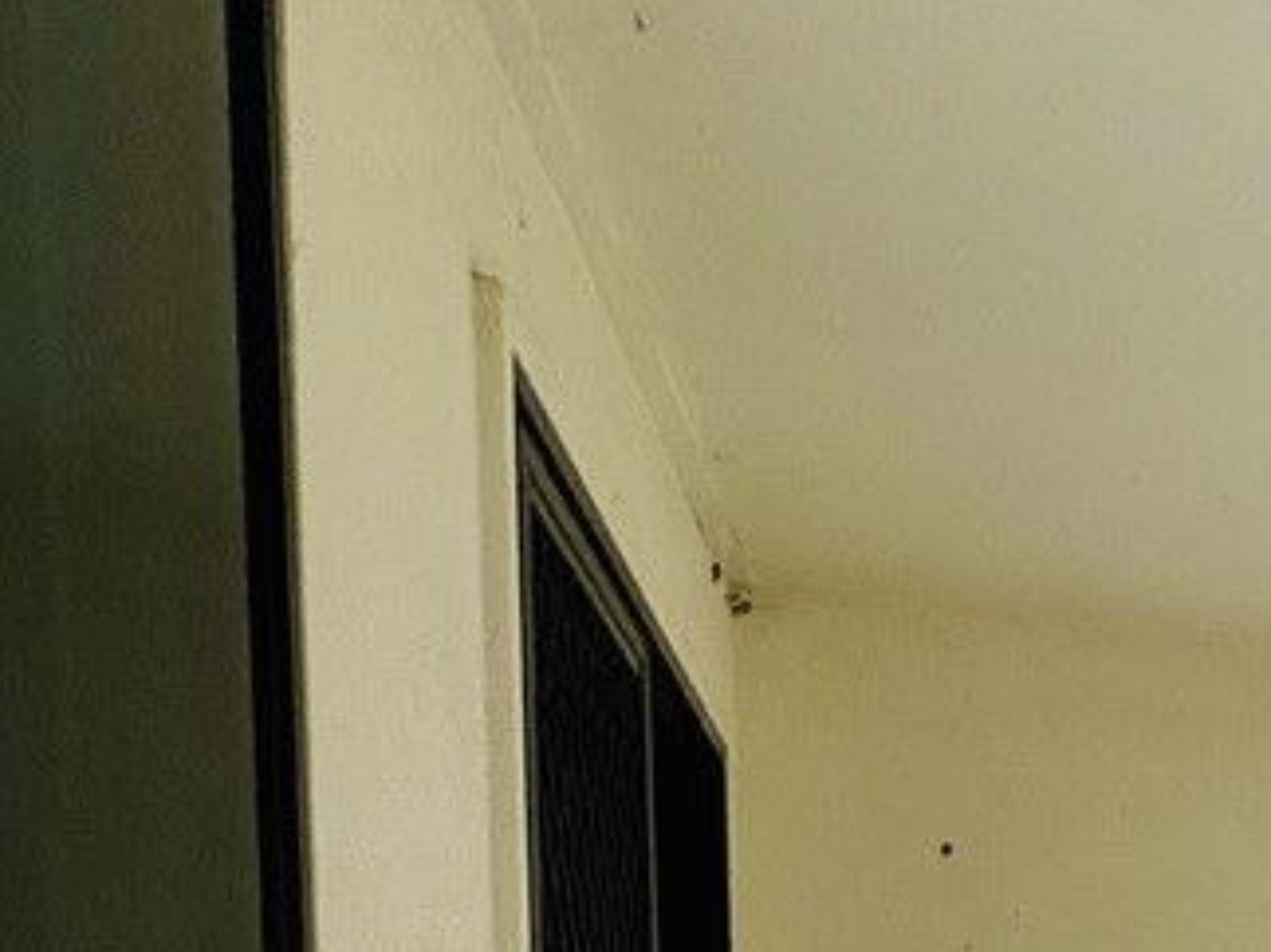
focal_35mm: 65
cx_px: 2636
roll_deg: +2.1
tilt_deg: -1.1
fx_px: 2386
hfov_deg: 18.1
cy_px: 1383
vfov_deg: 19.9
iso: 40
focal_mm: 2.22
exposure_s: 1/230
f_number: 2.2
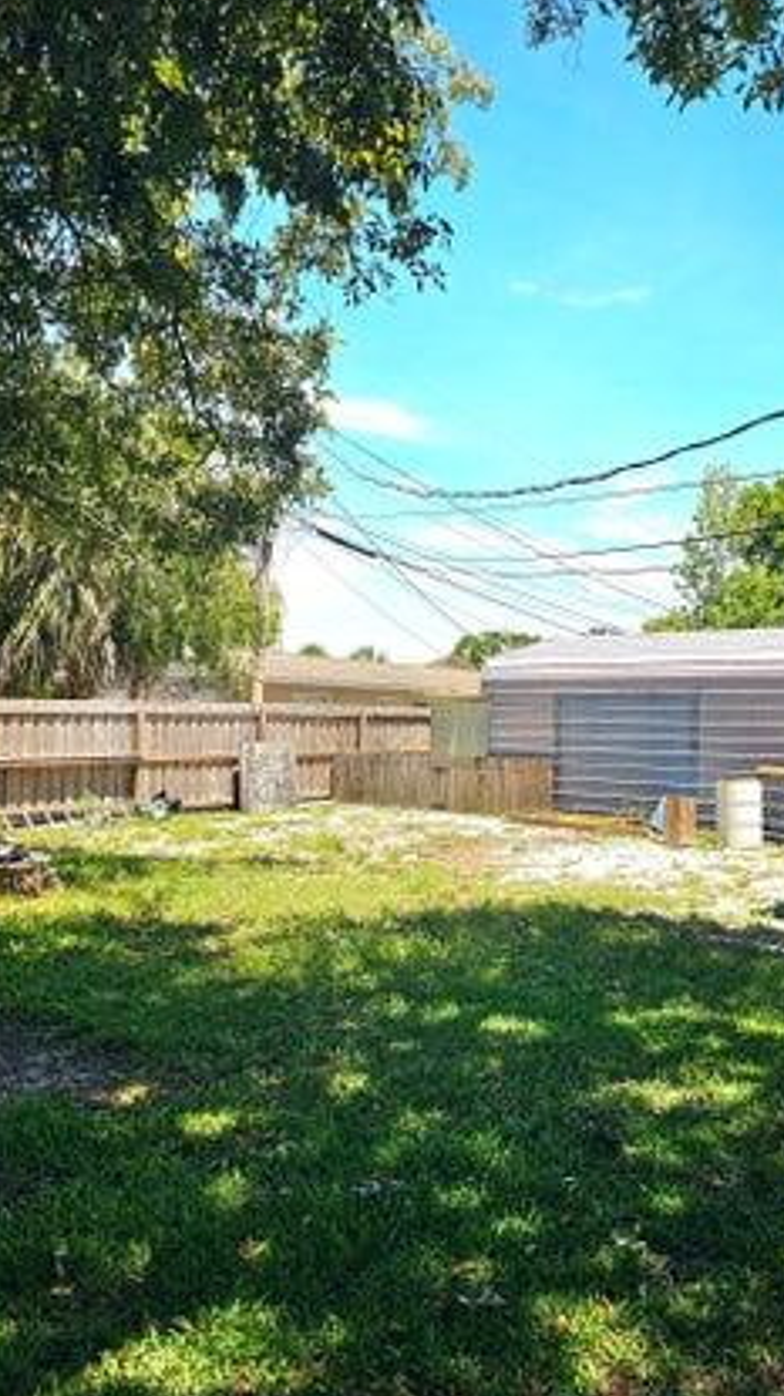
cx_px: 464
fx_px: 1073
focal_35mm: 29
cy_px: 700
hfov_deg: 40.0
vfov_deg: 66.1
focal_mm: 6.3
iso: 10
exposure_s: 1/455
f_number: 1.7
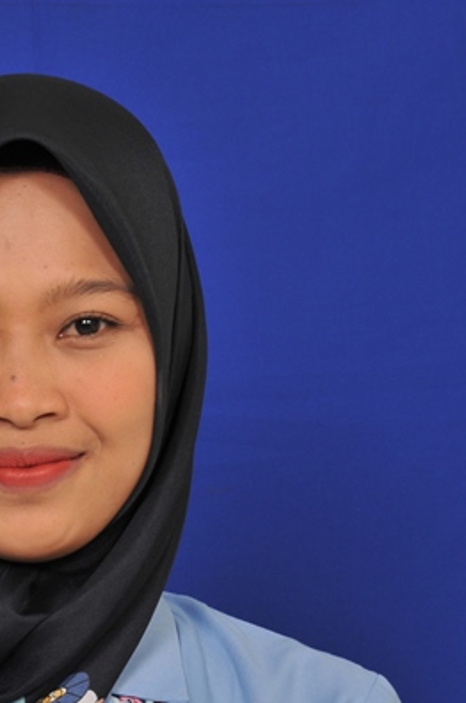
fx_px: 4443
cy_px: 571
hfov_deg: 6.0
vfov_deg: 9.0
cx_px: 33
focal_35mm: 228
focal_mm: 75
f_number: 11
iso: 200
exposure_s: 1/100
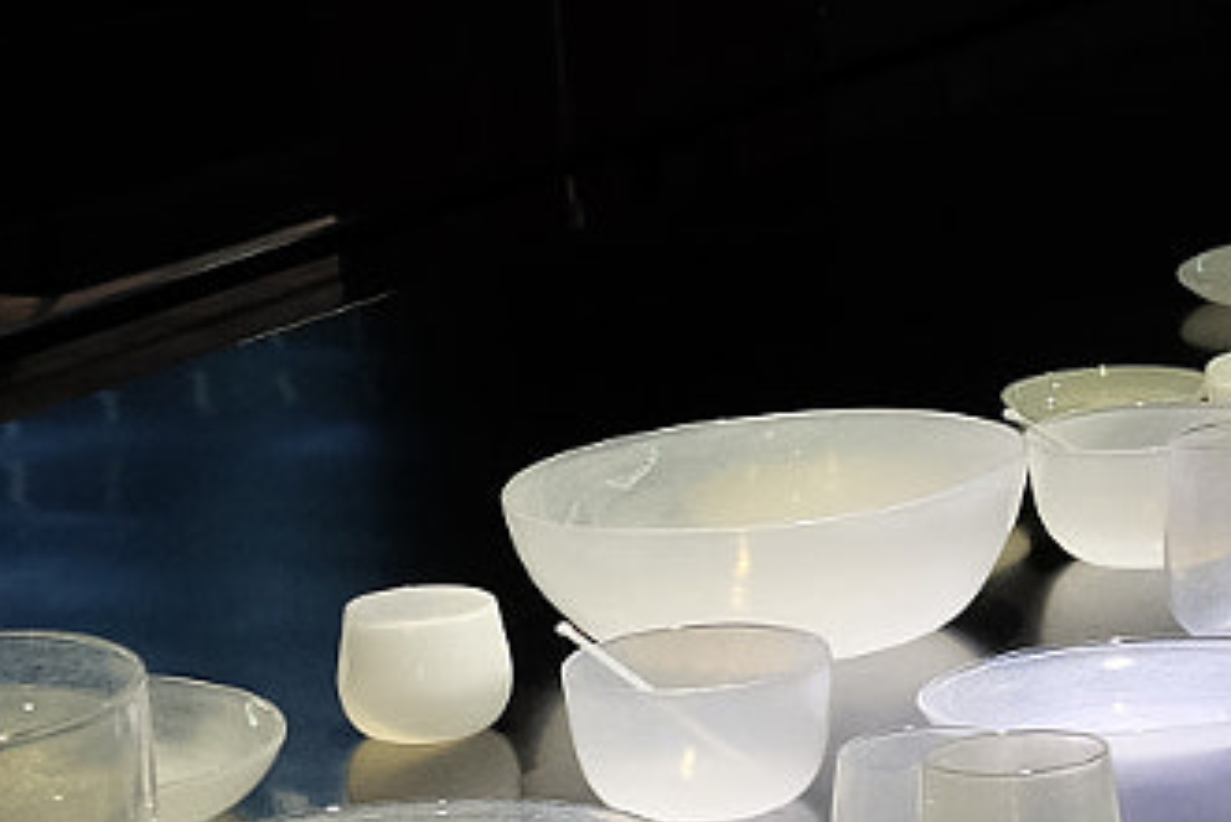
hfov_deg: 11.9
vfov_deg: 8.1
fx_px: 5781
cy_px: 908
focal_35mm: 169
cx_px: -197
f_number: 4
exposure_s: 1/58
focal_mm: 23
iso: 1600
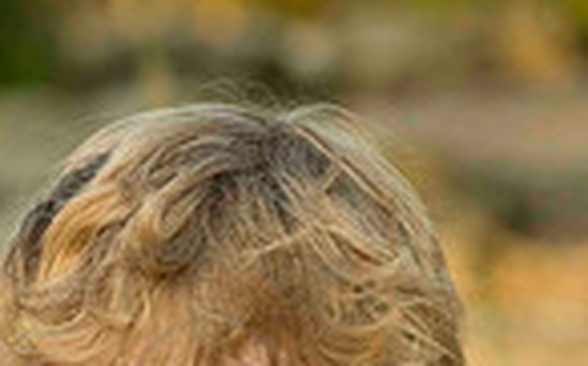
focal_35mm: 423
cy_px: 780
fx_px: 6773
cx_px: 226
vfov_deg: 3.1
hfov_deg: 5.0
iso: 800
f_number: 7.1
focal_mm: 135
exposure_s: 1/500
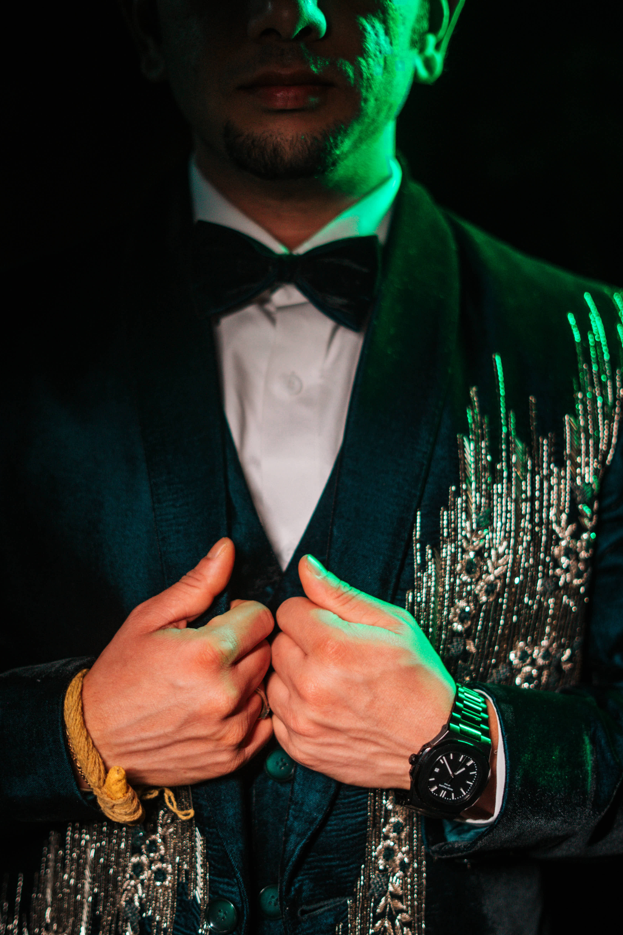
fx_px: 1609
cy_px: 473
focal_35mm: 62
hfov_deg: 21.9
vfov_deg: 32.4
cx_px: 280
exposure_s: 1/400
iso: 1250
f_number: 1.8
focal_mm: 50
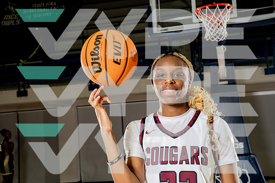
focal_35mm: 54
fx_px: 413
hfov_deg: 36.9
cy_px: 92
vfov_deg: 25.1
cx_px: 138
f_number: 8
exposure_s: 1/250
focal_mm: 54
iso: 640
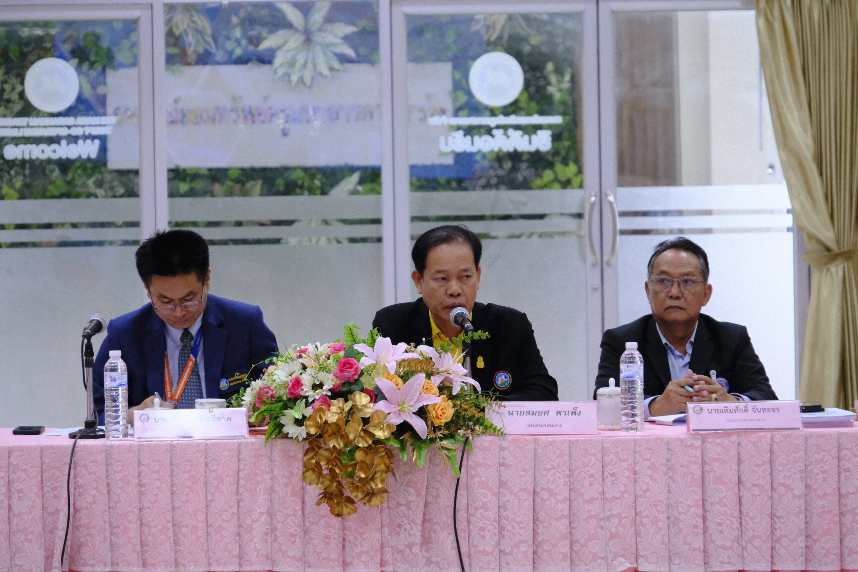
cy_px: 286
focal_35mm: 184
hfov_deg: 11.2
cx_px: 429
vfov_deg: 7.5
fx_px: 4385
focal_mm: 122.6
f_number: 5.6
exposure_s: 1/340
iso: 6400
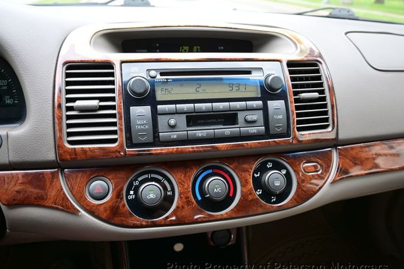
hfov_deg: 71.5
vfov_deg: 51.3
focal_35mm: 25
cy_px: 139
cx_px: 199
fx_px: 280
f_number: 3.5
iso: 100
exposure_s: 1/50
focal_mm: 16
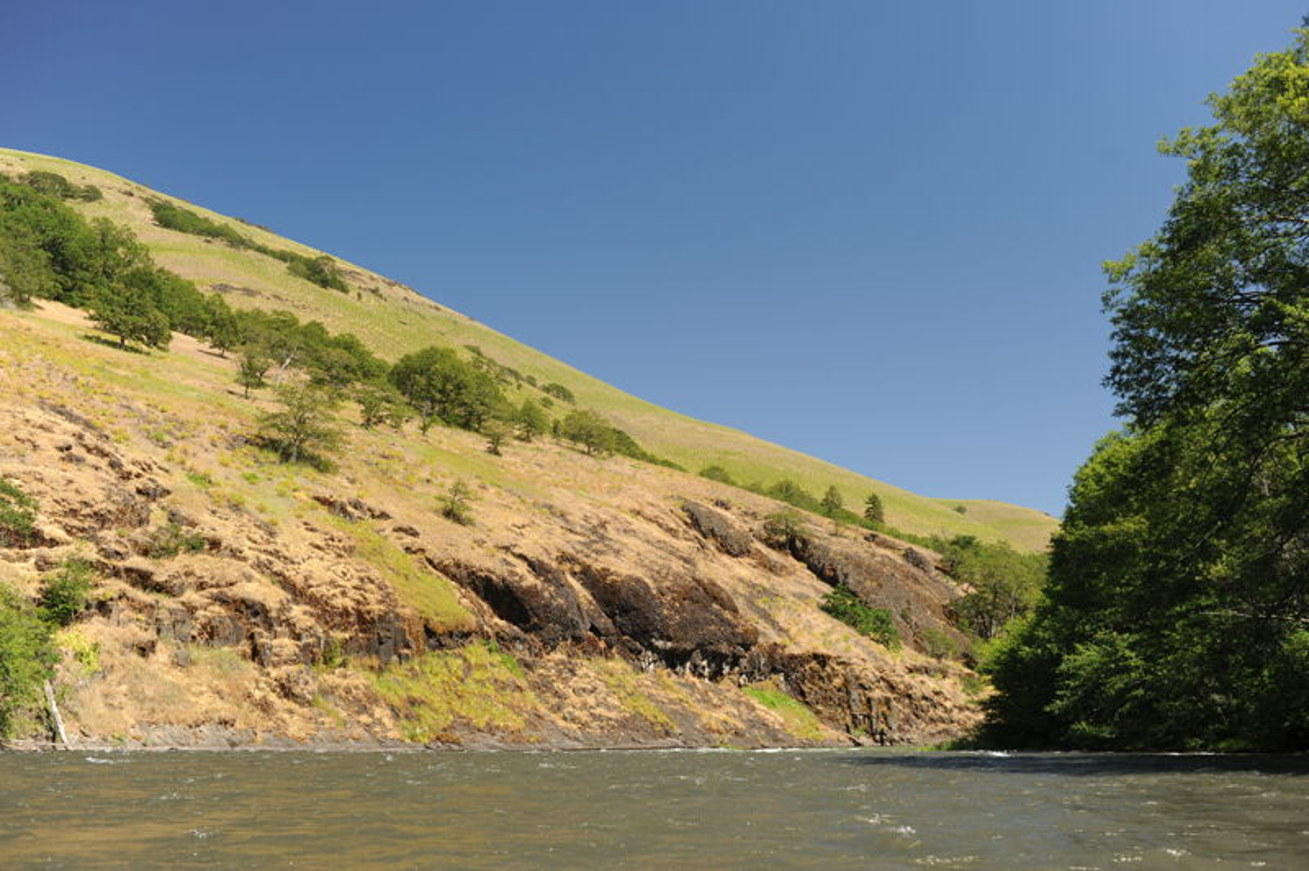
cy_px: 436
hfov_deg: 54.5
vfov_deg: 37.8
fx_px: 1272
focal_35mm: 35
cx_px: 654
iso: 200
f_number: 5.6
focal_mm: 35
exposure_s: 1/320
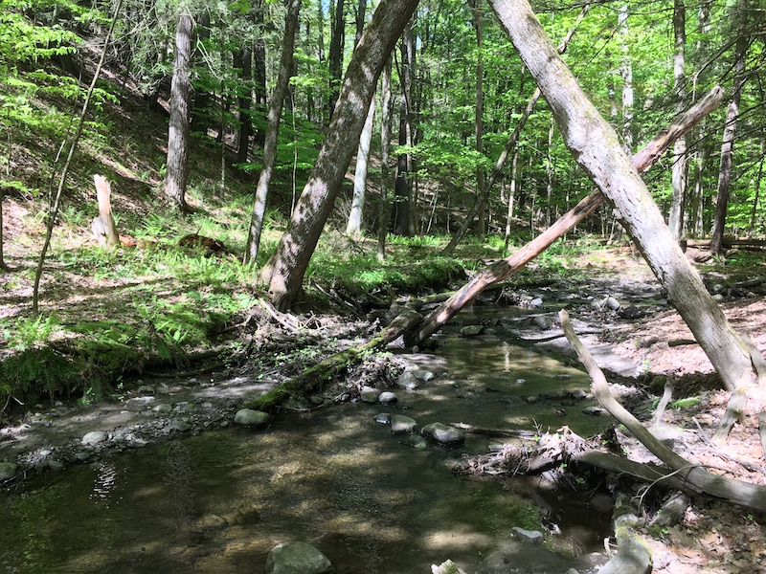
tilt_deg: -3.9
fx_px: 642
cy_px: 287
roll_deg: -0.2
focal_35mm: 29
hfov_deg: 61.7
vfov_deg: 48.2
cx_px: 383
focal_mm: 4.15
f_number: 2.2
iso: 32
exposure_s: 1/120
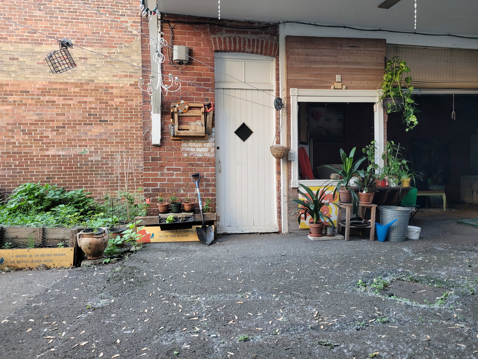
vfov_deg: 53.1
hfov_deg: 67.3
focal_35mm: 26
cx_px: 239
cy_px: 180
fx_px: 359
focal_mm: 5.4
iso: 160
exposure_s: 1/60
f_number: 1.8
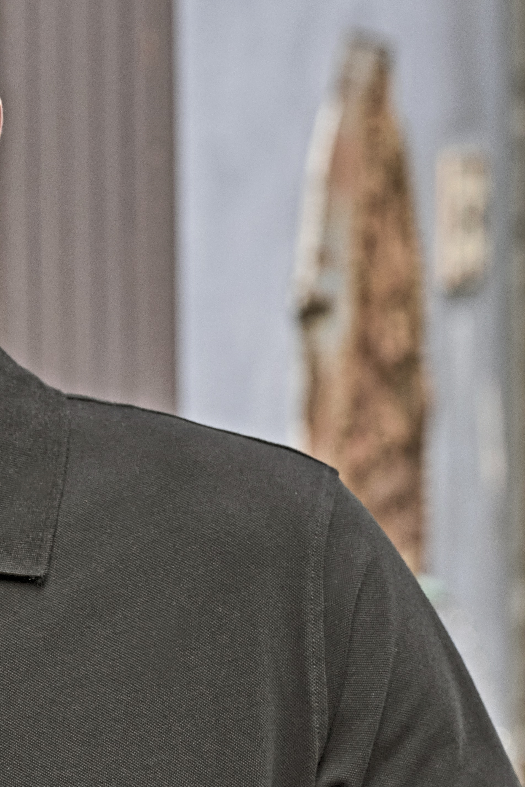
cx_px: -75
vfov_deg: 5.8
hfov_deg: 3.9
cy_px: 900
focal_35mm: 351
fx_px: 7676
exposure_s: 1/1000
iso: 1000
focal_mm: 116
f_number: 5
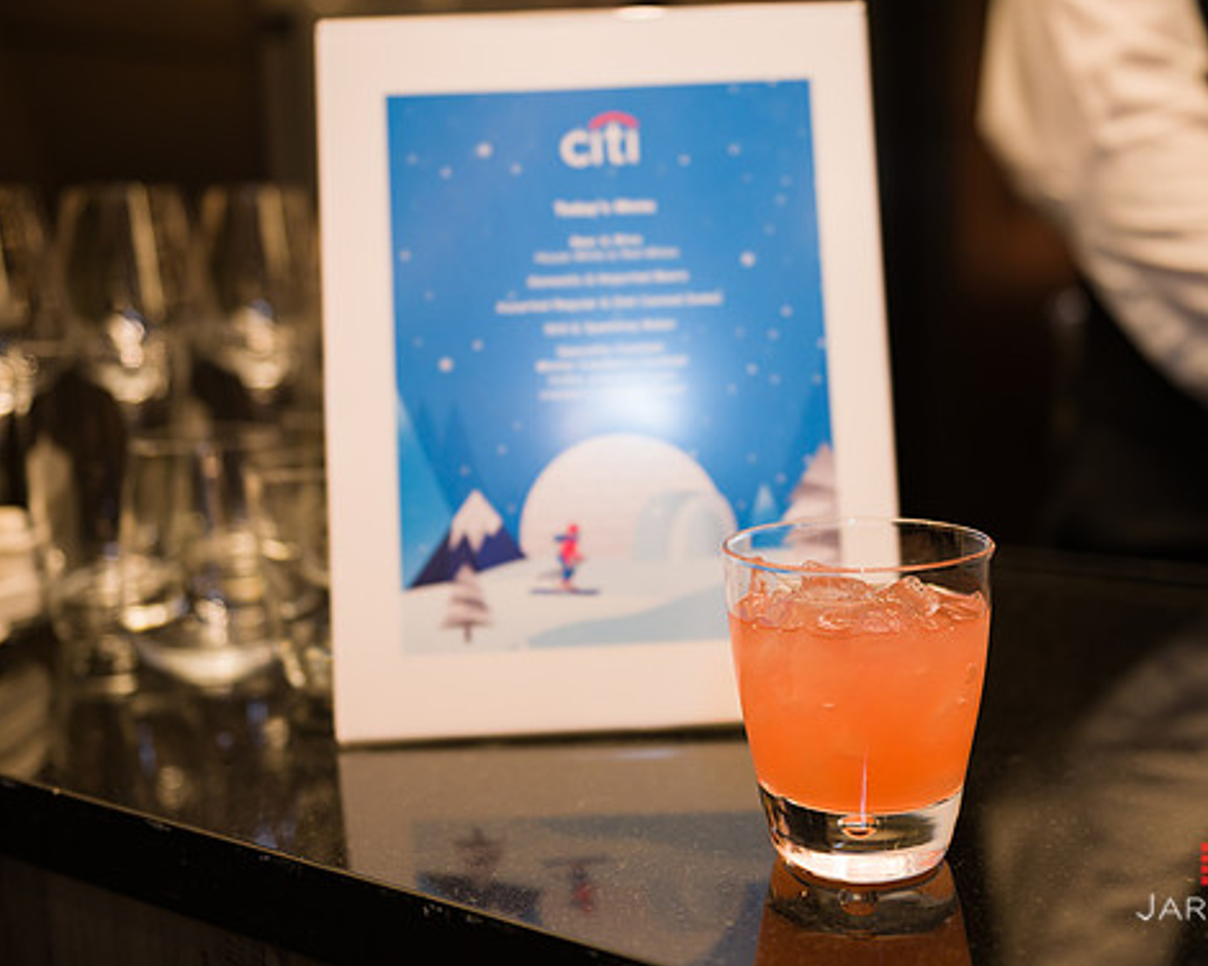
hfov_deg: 42.0
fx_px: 1573
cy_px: 480
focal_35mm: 44
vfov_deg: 34.2
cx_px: 637
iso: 400
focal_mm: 38
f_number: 3.2
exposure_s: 1/200
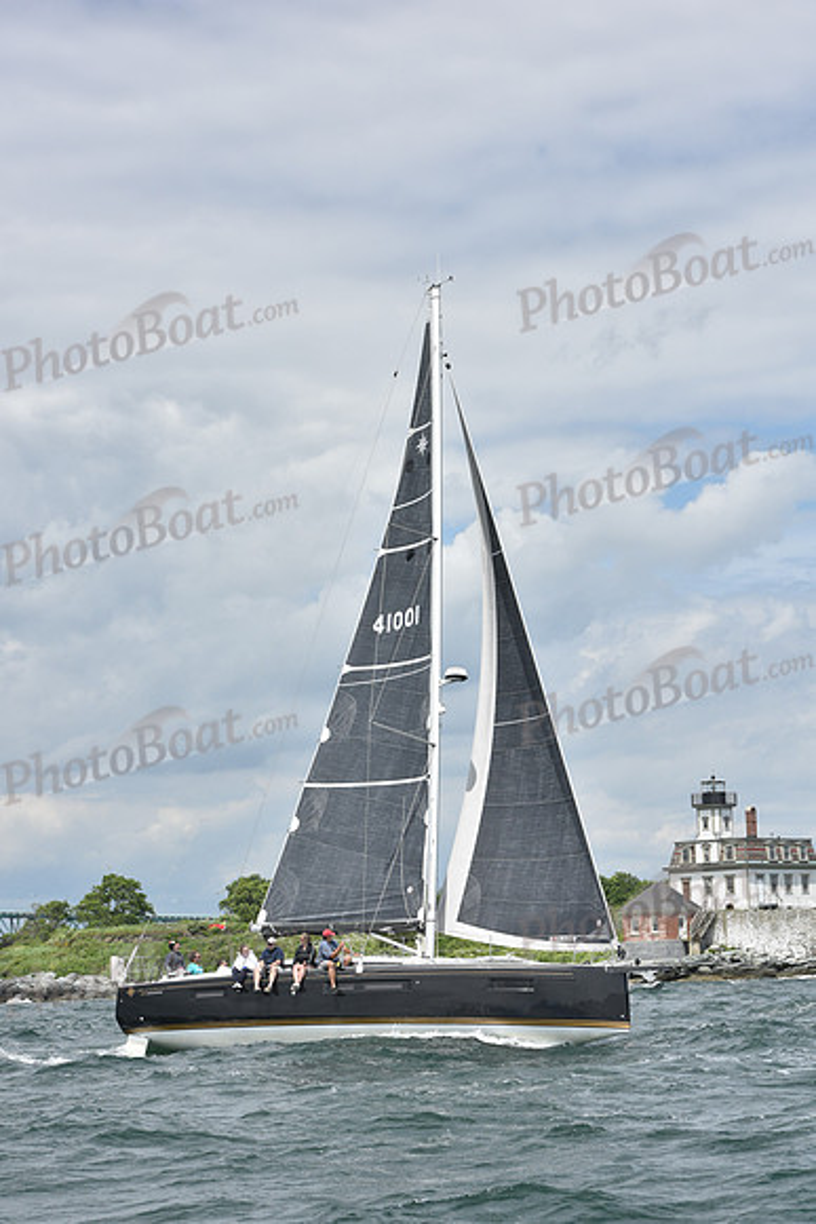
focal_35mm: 86
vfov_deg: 23.6
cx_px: 408
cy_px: 612
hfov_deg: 15.9
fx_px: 2922
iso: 250
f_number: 9
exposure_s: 1/1000
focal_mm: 86
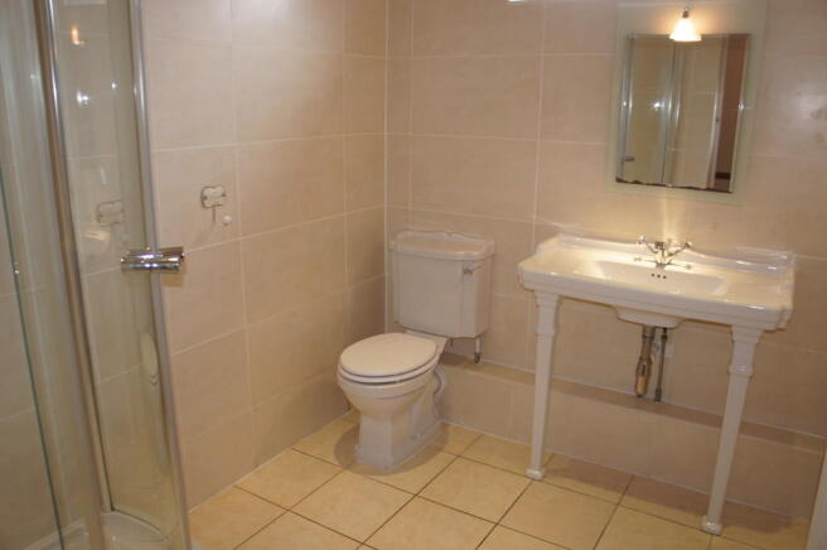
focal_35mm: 27
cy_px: 275
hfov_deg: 67.4
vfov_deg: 47.8
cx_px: 414
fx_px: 620
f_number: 4
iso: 200
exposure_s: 1/60
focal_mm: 18
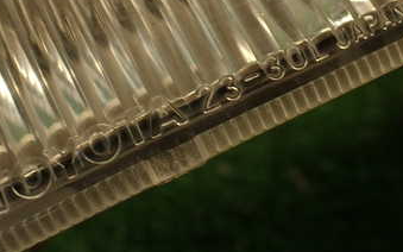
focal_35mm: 60
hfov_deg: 33.6
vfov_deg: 21.4
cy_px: 51
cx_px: 281
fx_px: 659
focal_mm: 5.79
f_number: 2.4
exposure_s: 1/60
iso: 160
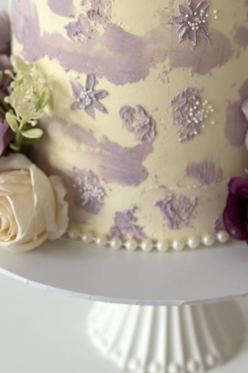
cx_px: 153
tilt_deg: -20.1
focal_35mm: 107
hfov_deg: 12.8
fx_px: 1106
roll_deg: +0.1
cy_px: -13
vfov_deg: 18.5
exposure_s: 1/60
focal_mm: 6.86
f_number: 1.78
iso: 125
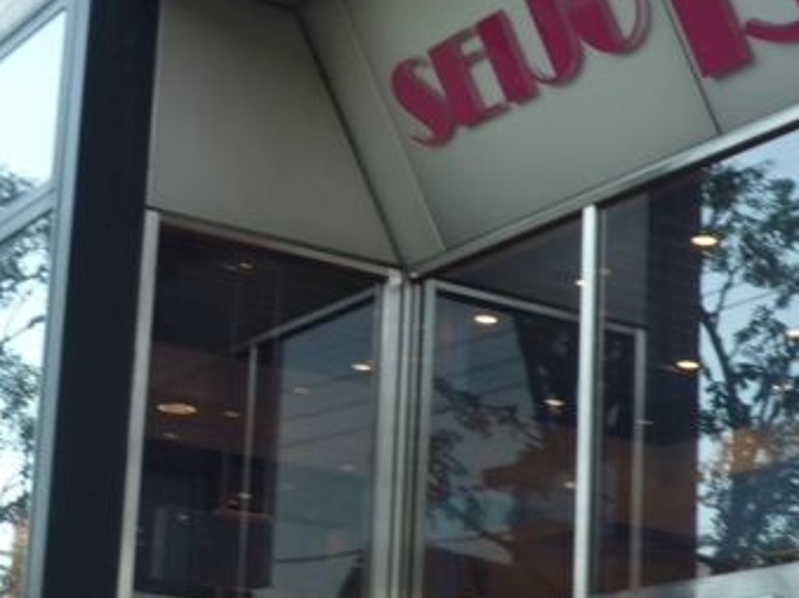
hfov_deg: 21.2
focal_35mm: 92
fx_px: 2123
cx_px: 238
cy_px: 426
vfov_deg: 16.0
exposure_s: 1/30
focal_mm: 6.8
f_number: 4
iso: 100
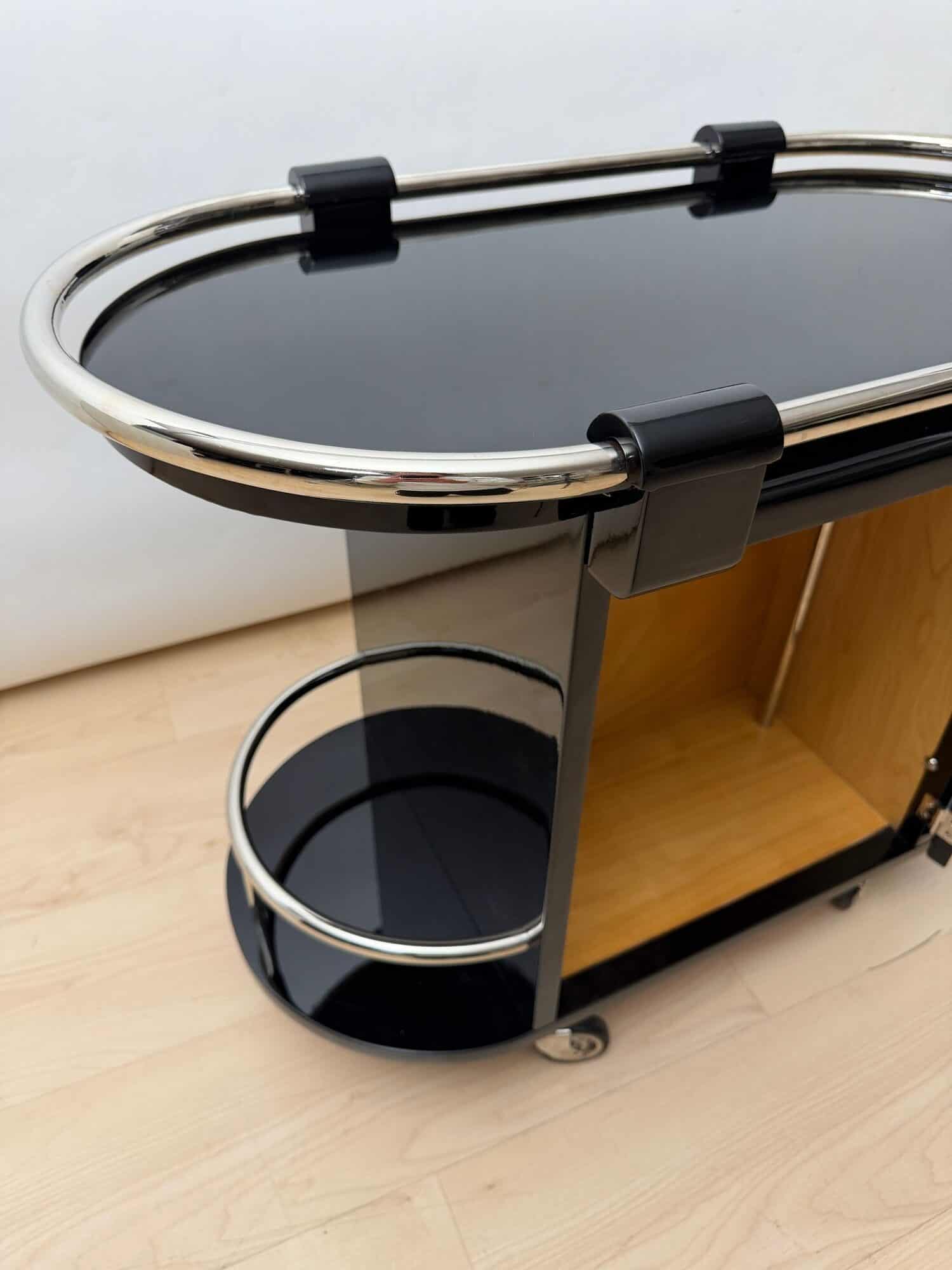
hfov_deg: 56.8
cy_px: 635
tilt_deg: -39.4
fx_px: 880
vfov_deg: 71.6
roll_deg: -1.4
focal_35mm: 24
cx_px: 476
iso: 200
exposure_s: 1/62
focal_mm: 6.76
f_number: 1.78
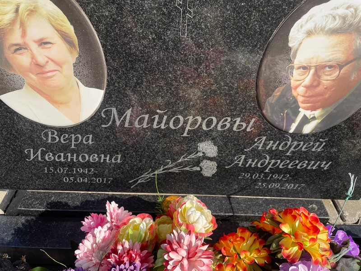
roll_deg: -2.6
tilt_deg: -39.6
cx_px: 180
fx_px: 271
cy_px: 136
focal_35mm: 26
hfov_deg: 67.3
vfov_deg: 53.1
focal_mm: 4.2
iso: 32
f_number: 1.6
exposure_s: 1/5814
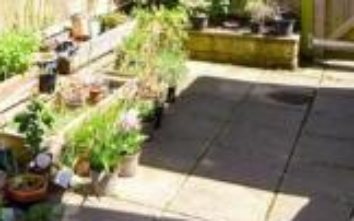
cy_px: -102
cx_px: 39
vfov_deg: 18.7
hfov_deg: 31.5
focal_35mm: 62
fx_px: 598
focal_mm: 10
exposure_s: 1/160
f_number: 10
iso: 400
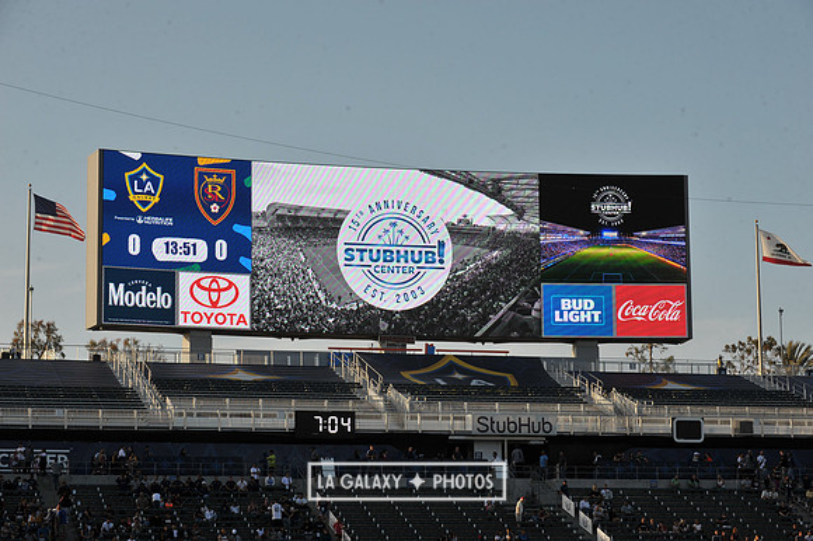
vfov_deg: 13.4
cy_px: 270
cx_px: 406
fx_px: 2302
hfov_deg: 20.0
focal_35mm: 102
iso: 400
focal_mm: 102
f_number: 11
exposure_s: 1/500
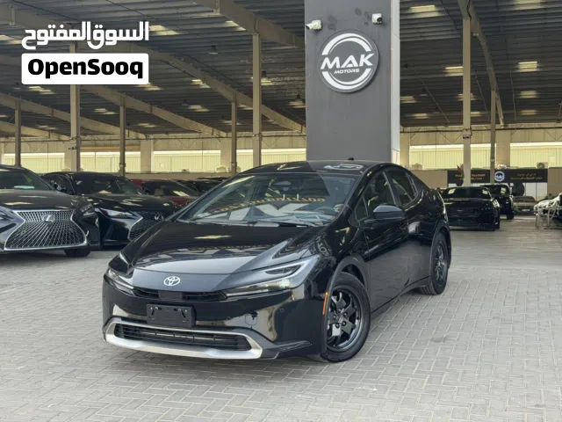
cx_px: 281
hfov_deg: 39.7
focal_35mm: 48
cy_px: 211
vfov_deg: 30.3
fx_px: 779
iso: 64
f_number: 1.78
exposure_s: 1/433
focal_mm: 6.76
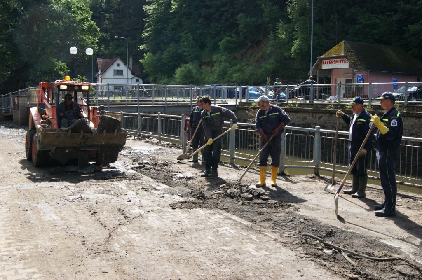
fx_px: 421
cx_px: 211
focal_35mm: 36
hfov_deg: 53.2
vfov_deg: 36.8
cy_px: 140
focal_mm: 24
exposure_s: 1/80
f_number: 9
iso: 100
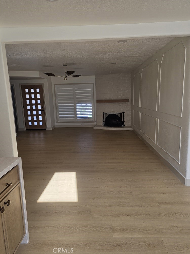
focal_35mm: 23
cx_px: 95
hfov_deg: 58.9
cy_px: 127
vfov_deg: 73.9
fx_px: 168
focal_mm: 6.25
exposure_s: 1/359
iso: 25
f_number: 1.7
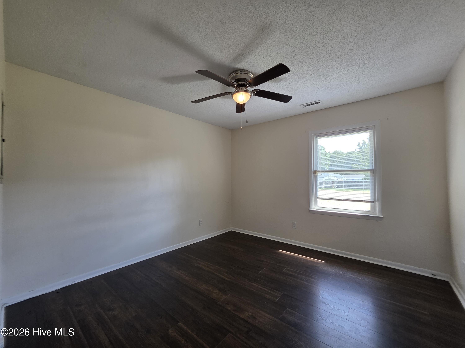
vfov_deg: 89.9
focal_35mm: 13
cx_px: 232
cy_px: 174
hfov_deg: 106.2
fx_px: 175
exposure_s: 1/120
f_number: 1.9
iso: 125
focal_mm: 2.2
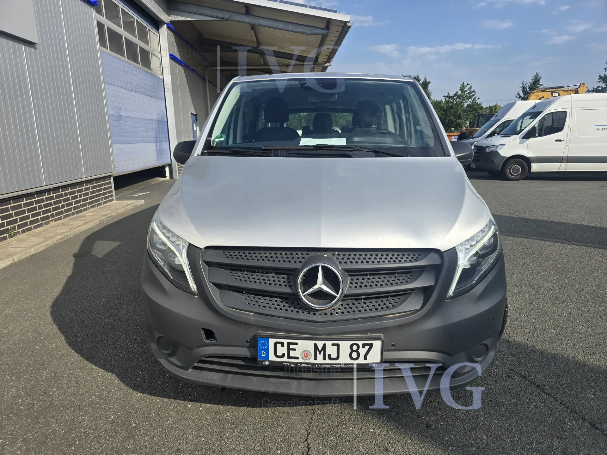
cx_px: 304
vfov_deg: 58.9
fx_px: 403
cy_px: 228
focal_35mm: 23
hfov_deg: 73.9
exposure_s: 1/648
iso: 12
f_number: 1.7
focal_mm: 6.3
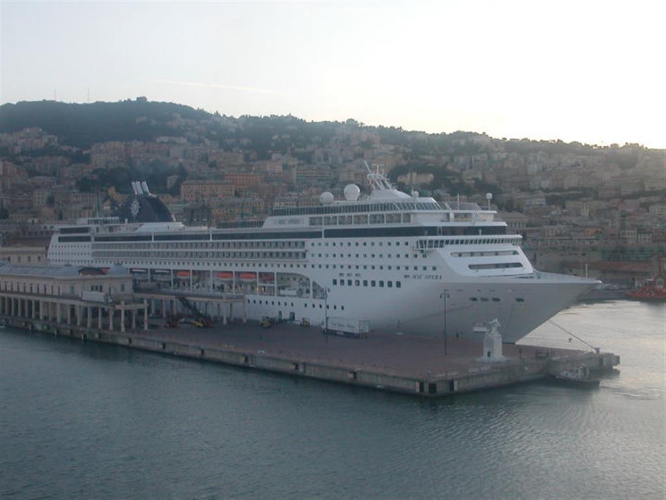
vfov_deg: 29.7
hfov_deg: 38.9
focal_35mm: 49
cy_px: 250
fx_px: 943
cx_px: 333
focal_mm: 7.5
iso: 100
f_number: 3.2
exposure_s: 1/231
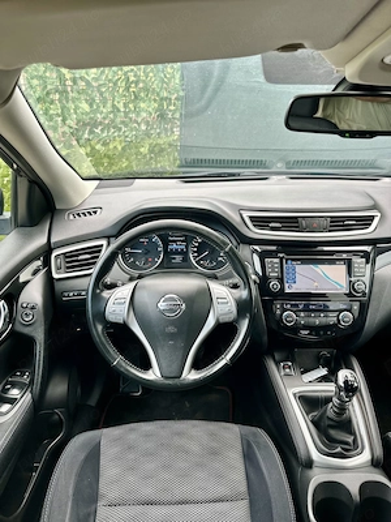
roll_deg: -2.9
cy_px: 261
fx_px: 361
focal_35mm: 24
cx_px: 196
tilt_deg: -23.7
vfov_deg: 71.6
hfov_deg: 56.8
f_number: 1.78
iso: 50
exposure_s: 1/122
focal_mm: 6.86
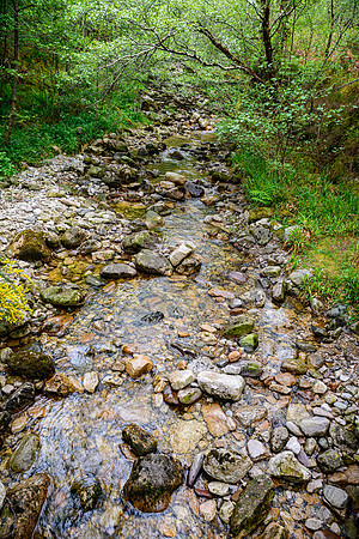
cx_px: 180
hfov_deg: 53.1
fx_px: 359
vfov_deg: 73.7
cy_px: 270
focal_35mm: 24
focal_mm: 24
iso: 500
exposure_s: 1/25
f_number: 7.1
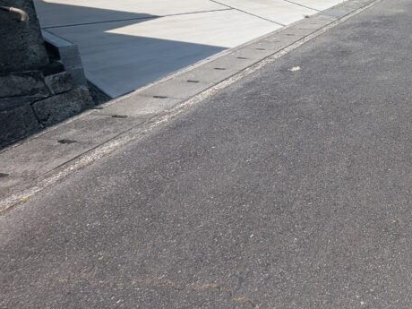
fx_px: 345
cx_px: 446
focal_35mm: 29
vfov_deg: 45.2
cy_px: 52
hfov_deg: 46.6
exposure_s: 1/1546
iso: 46
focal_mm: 1.95
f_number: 2.2
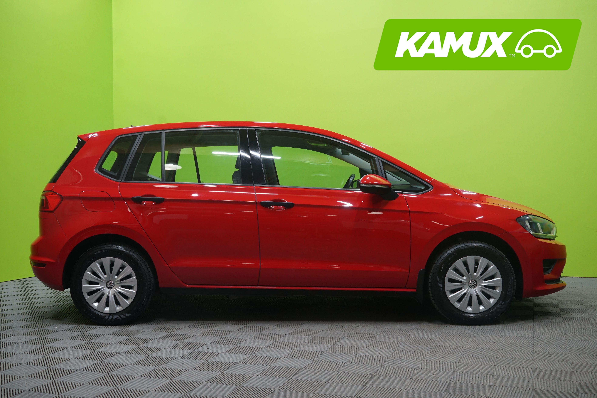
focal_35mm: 38
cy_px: 199
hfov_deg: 50.7
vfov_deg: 35.1
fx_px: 630
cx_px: 298
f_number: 5.6
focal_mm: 38
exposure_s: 1/25
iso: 800
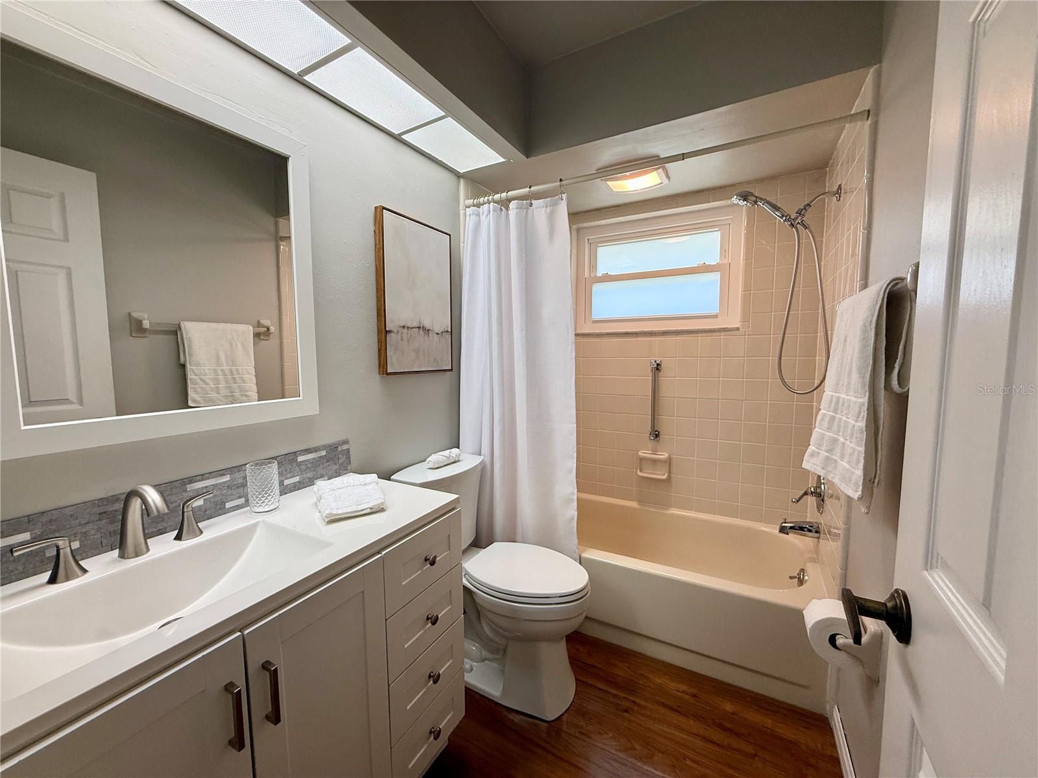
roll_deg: +0.1
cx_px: 519
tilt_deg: -4.5
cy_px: 389
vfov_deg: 85.7
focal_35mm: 14
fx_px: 420
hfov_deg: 102.1
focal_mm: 2.22
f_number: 2.2
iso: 125
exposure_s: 1/120
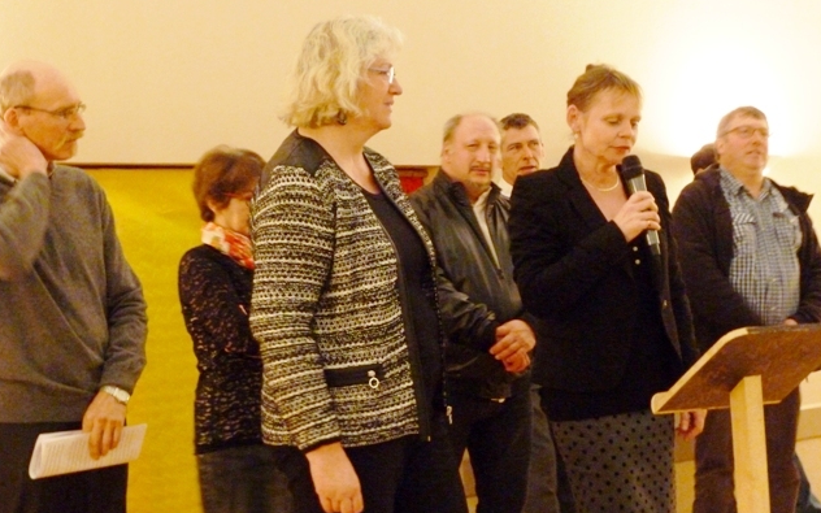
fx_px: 1320
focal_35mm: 59
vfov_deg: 22.0
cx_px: 407
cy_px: 292
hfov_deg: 34.5
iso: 800
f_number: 4.2
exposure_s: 1/5
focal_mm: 9.9
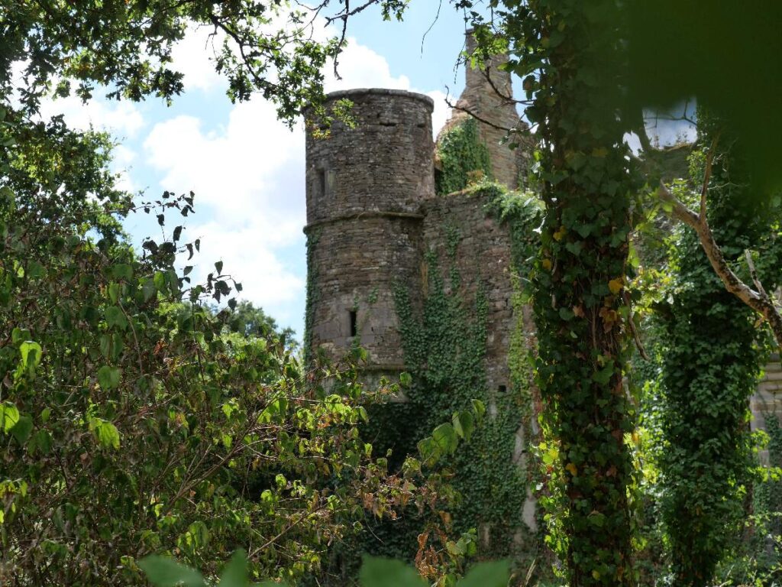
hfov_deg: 25.7
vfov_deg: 19.4
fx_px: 1717
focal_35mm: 76
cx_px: 391
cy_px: 294
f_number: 5.6
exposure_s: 1/640
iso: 200
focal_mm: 38
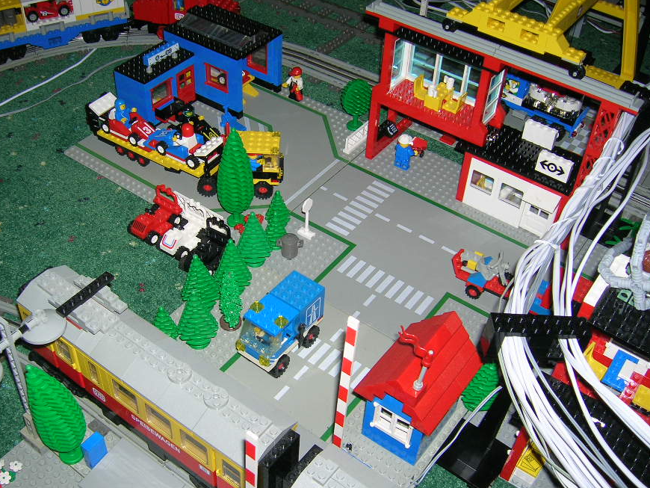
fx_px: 751
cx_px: 300
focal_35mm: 40
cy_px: 250
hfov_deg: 46.7
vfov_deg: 36.0
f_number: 2.9
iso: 50
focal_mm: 5.7
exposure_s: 1/60.1
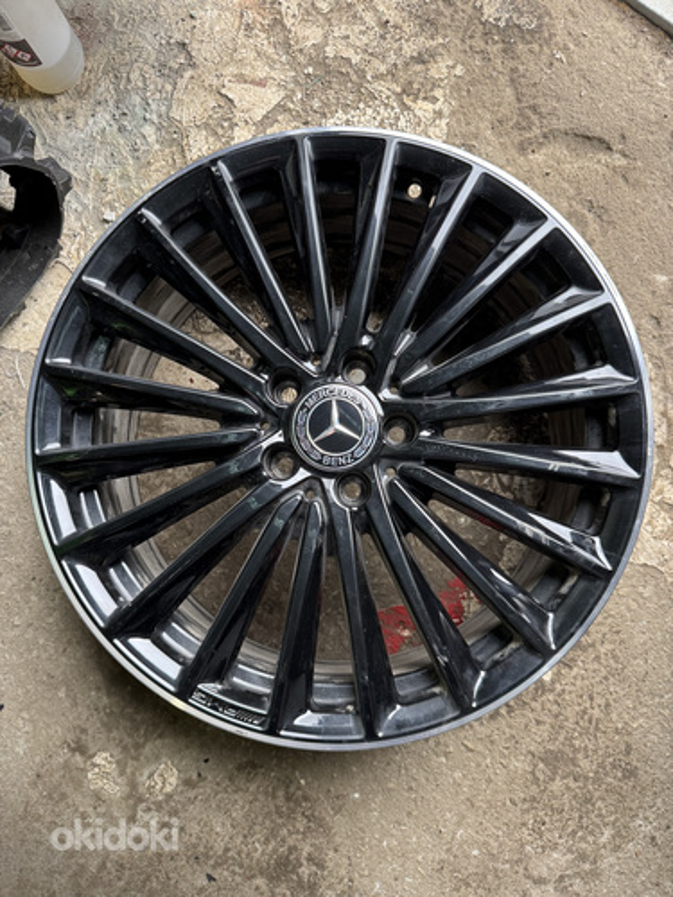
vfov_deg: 71.6
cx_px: 336
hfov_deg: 56.8
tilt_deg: -84.5
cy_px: 448
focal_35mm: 24
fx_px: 622
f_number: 1.78
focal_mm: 6.76
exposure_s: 1/62
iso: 200
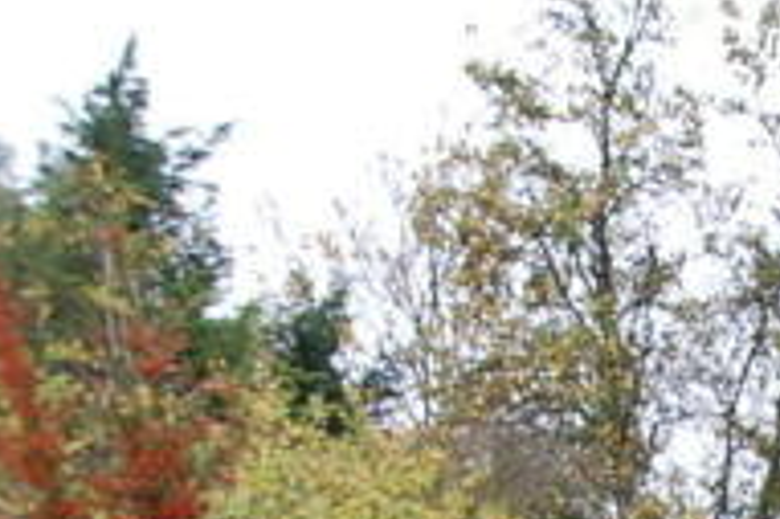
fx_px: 1559
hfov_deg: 23.5
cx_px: 1107
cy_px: 883
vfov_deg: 16.4
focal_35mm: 72
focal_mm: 14
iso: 400
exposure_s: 1/100
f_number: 5
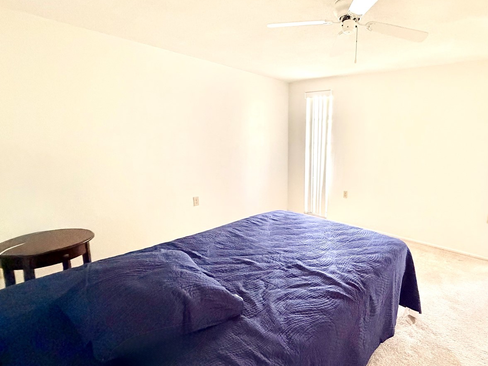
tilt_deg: -8.8
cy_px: 183
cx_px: 318
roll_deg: -1.2
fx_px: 268
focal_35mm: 19
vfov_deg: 68.7
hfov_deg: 82.3
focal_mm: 2.22
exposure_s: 1/60
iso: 640
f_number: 2.2
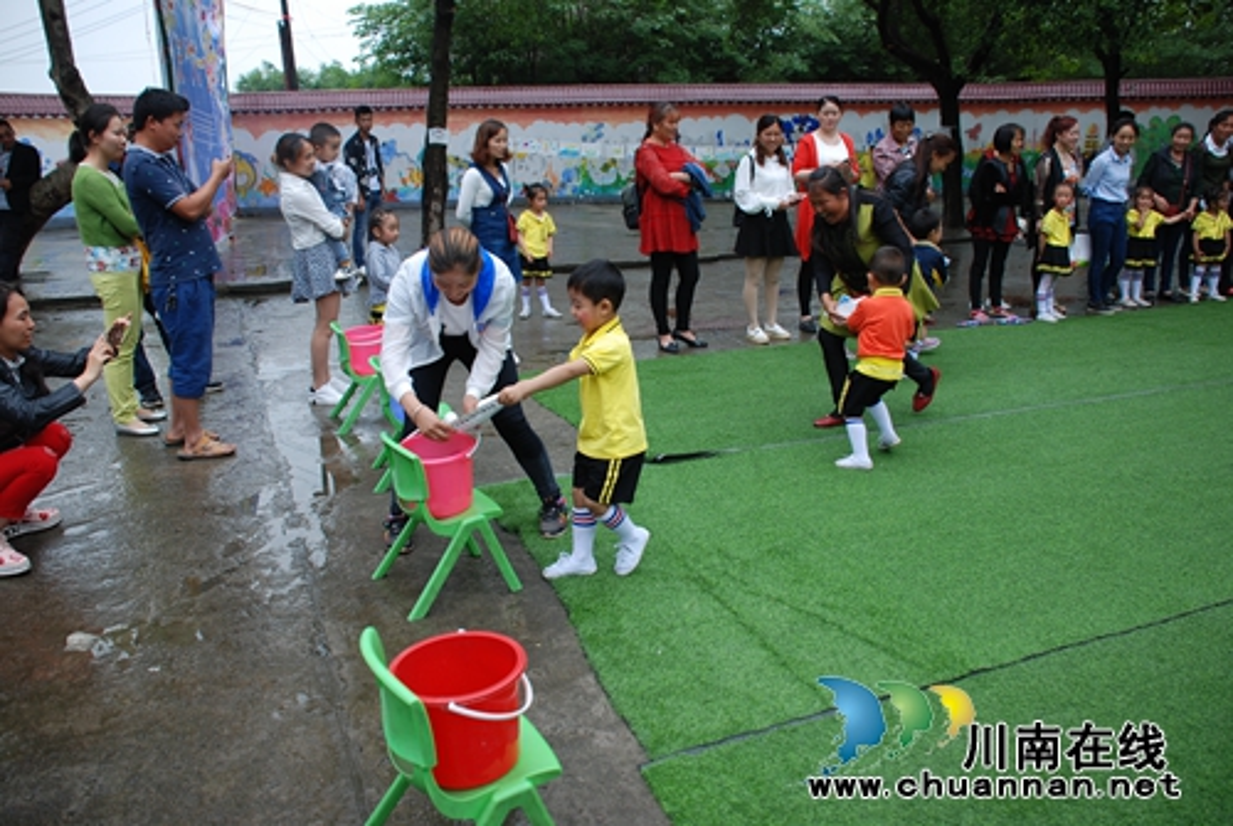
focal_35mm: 30
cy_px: 413
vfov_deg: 43.7
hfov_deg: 61.9
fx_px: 1029
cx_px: 616
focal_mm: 20
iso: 100
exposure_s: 1/250
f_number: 3.8
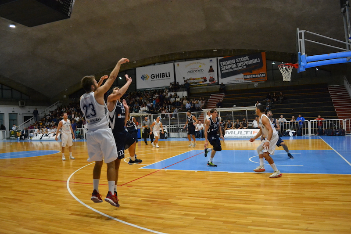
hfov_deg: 67.4
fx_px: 263
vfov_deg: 47.9
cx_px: 176
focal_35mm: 27
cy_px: 117
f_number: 3.5
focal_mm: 18
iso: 3200
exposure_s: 1/400
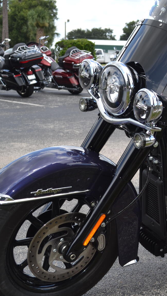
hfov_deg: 18.0
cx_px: 175
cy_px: 145
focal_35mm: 65
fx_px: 511
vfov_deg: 32.3
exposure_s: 1/200
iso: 100
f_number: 5.6
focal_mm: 24
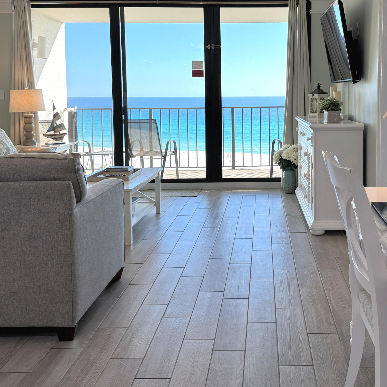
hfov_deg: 41.2
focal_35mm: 40
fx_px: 506
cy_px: 130
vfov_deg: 41.3
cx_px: 266
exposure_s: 1/392
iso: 80
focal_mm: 6.76
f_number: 1.78
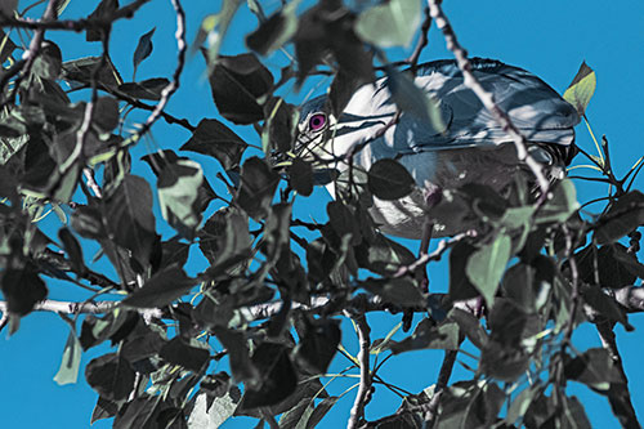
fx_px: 11623
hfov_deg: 3.2
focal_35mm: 650
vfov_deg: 2.1
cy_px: 214
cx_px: 322
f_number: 11
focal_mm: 650
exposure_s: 1/4000
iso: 3200
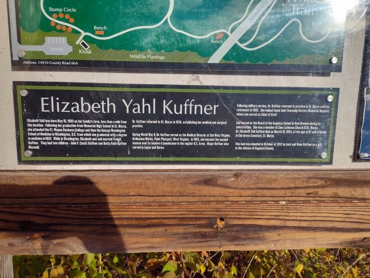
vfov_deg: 58.9
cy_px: 139
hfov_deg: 73.9
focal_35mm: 23
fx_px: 246
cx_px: 185
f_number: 1.8
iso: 100
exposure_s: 1/2723
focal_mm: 5.56
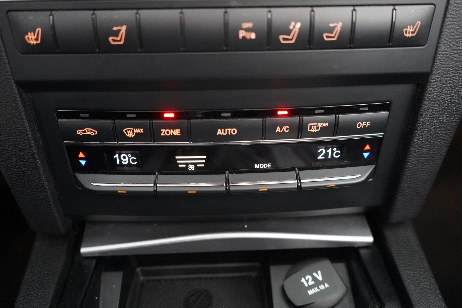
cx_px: 231
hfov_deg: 65.5
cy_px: 154
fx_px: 359
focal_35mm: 28
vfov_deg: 46.4
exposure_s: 1/40
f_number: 3.5
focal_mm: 28
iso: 12800
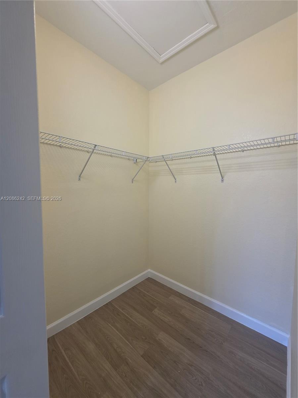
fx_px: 149
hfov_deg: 89.9
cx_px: 149
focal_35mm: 13
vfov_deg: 106.2
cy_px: 199
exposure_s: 1/120
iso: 160
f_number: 1.9
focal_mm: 2.2
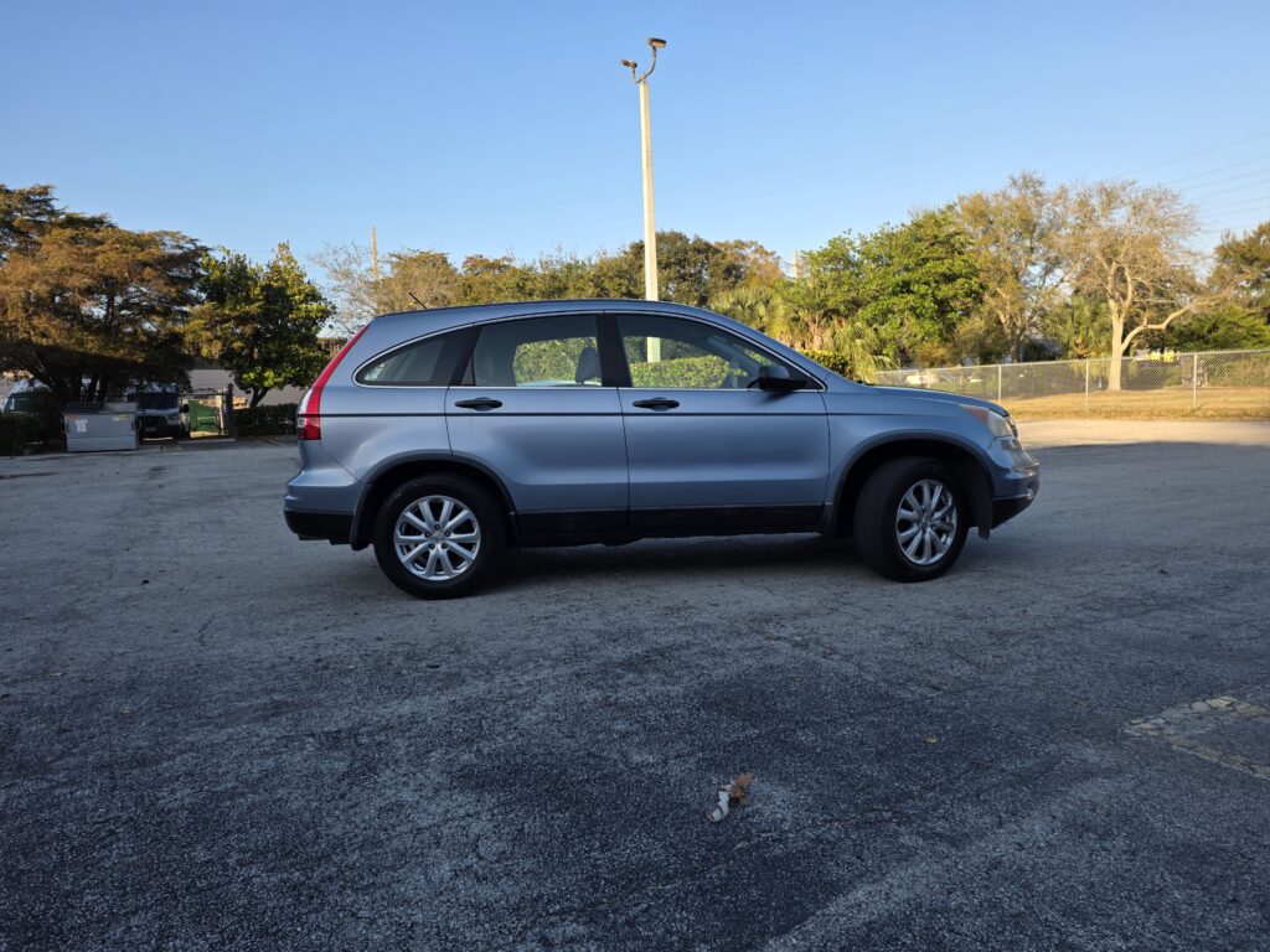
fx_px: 844
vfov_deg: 58.9
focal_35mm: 23
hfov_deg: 73.9
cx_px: 635
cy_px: 476
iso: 80
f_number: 1.7
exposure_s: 1/1899
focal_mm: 6.25
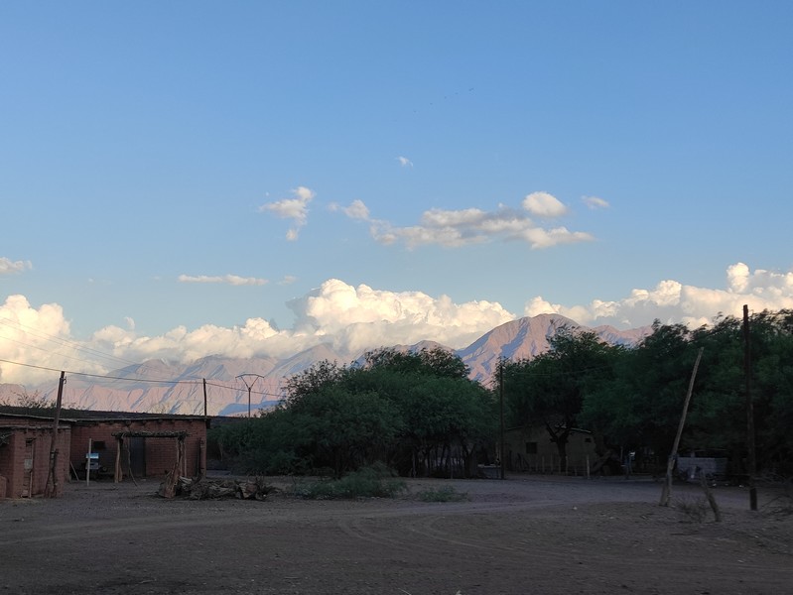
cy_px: 298
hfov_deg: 69.4
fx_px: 573
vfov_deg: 54.9
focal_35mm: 25
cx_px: 396
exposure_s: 1/682
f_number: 1.89
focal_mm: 5.43
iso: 100
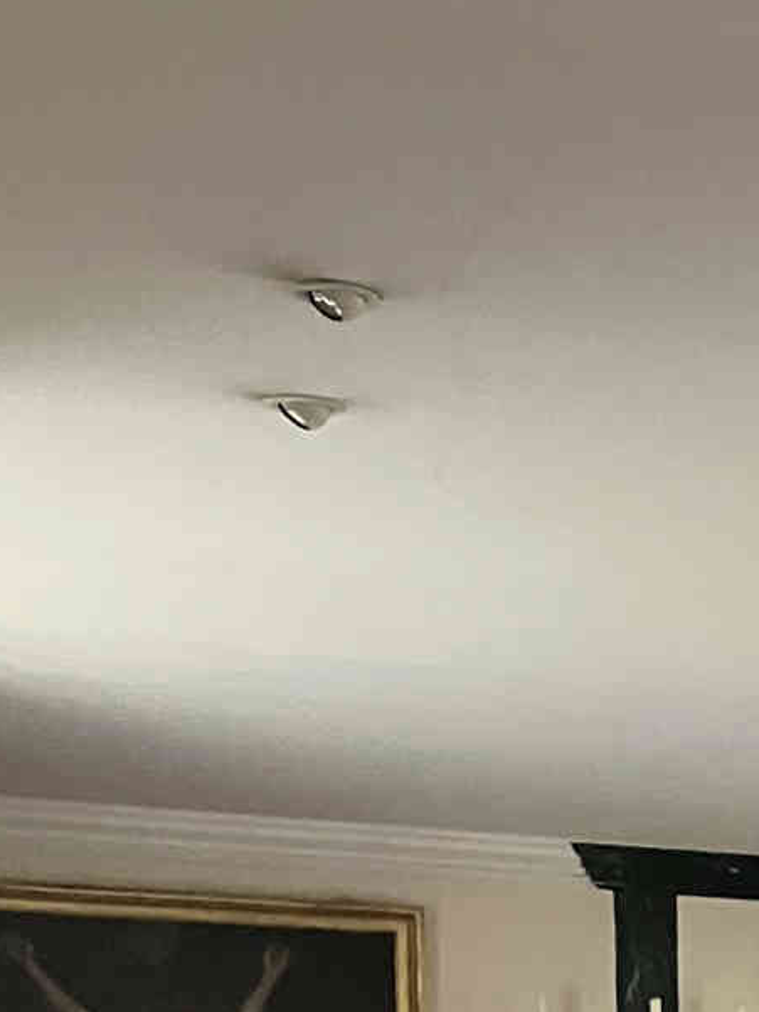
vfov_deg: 14.1
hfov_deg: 11.6
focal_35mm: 118
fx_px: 3449
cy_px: 2006
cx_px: 1404
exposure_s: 1/30
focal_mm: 3.99
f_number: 1.8
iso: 500
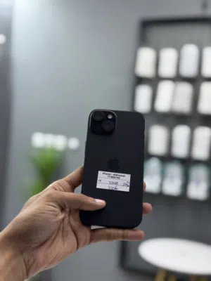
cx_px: 106
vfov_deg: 39.7
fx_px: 390
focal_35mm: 48
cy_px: 140
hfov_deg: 30.3
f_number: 1.78
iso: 125
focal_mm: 6.76
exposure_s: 1/100
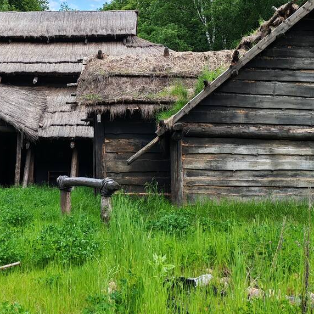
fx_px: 585
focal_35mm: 57
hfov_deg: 29.8
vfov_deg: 29.9
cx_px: 98
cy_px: 109
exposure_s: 1/440
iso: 50
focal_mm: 6.12
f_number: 1.9
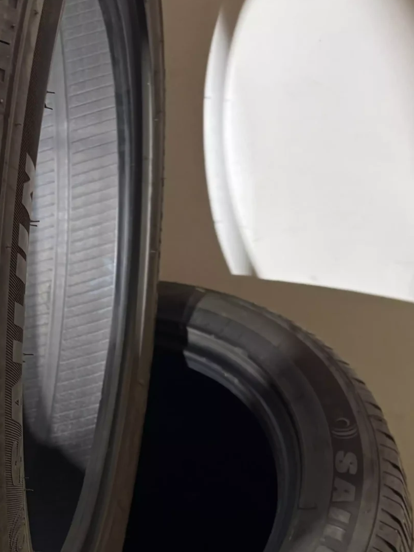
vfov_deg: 30.9
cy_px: 387
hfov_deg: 23.1
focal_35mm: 62
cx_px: 52
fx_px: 989
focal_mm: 5.96
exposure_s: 1/50
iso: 200
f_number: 1.6
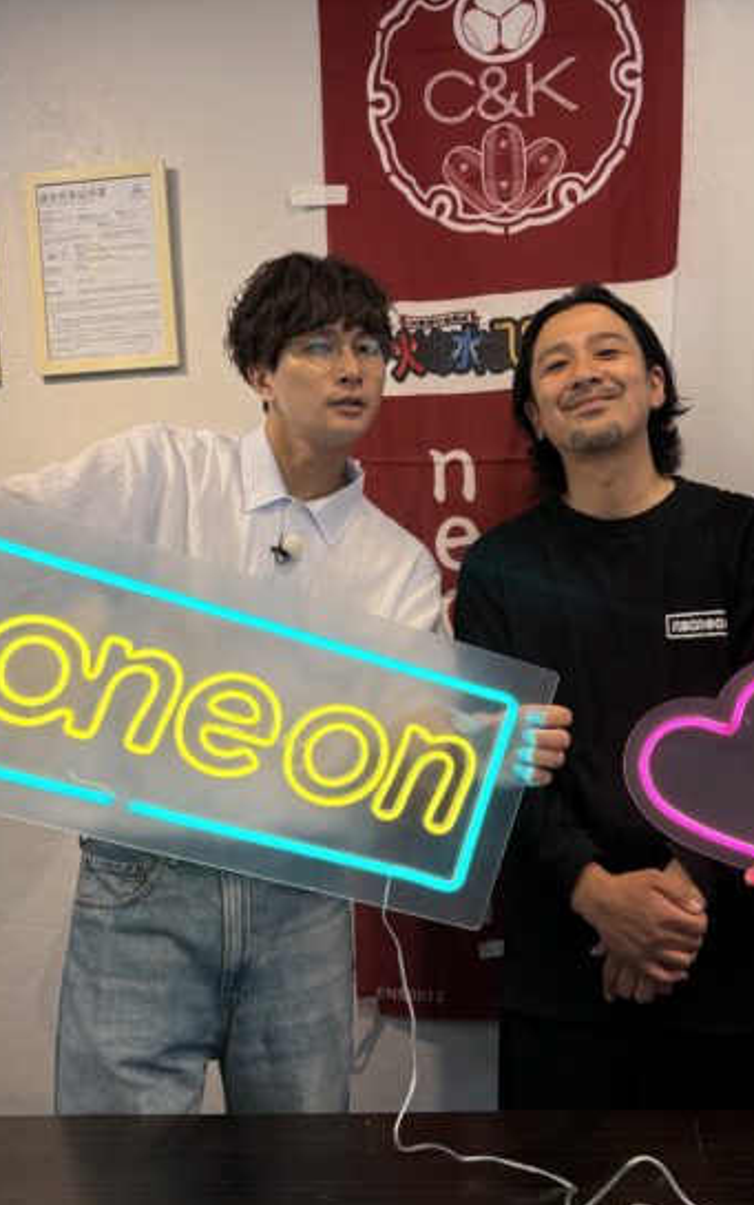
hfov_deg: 36.2
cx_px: 449
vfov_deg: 55.3
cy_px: 618
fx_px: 1150
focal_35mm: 35
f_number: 1.78
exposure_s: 1/229
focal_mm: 6.76
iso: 200
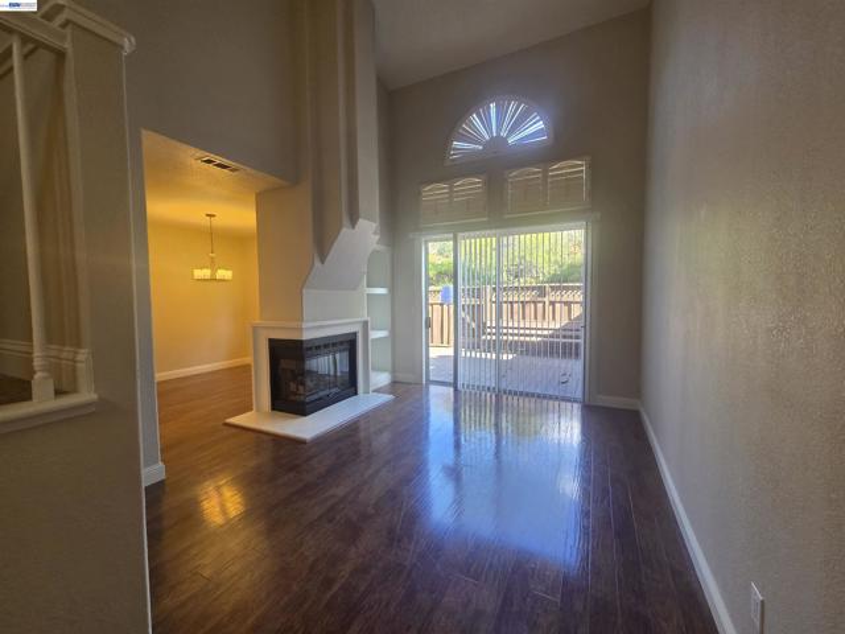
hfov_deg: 106.2
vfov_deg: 89.9
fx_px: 317
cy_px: 317
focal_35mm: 13
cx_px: 422
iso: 200
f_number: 2.2
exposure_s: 1/60
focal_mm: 2.2
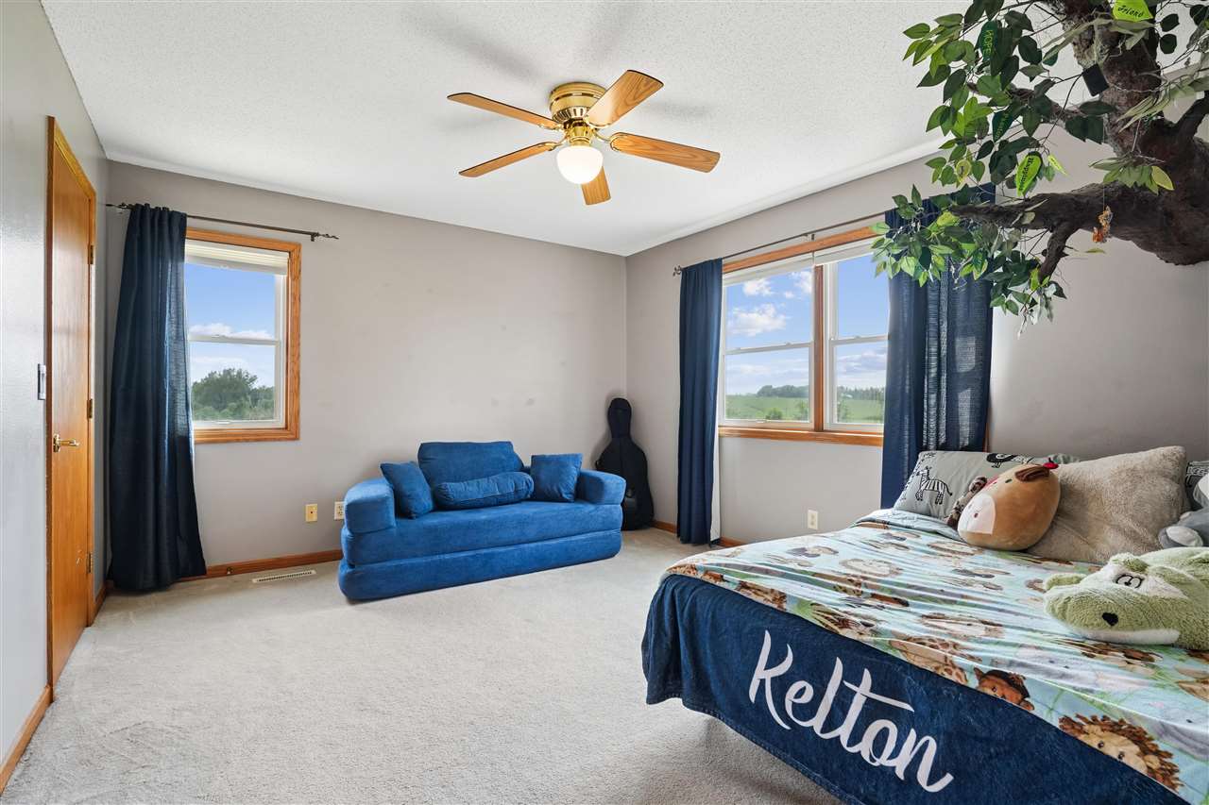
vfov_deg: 73.7
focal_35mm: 16
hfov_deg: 96.7
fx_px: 537
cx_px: 604
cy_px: 402
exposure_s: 1/80
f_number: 9
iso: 800
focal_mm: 16
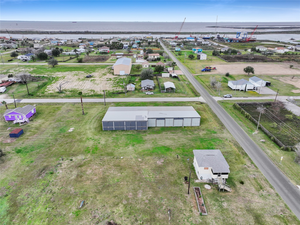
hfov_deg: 71.6
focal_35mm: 24
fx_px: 208
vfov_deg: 56.8
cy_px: 112
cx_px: 150
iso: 260
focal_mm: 12.29
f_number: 2.8
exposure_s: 1/640
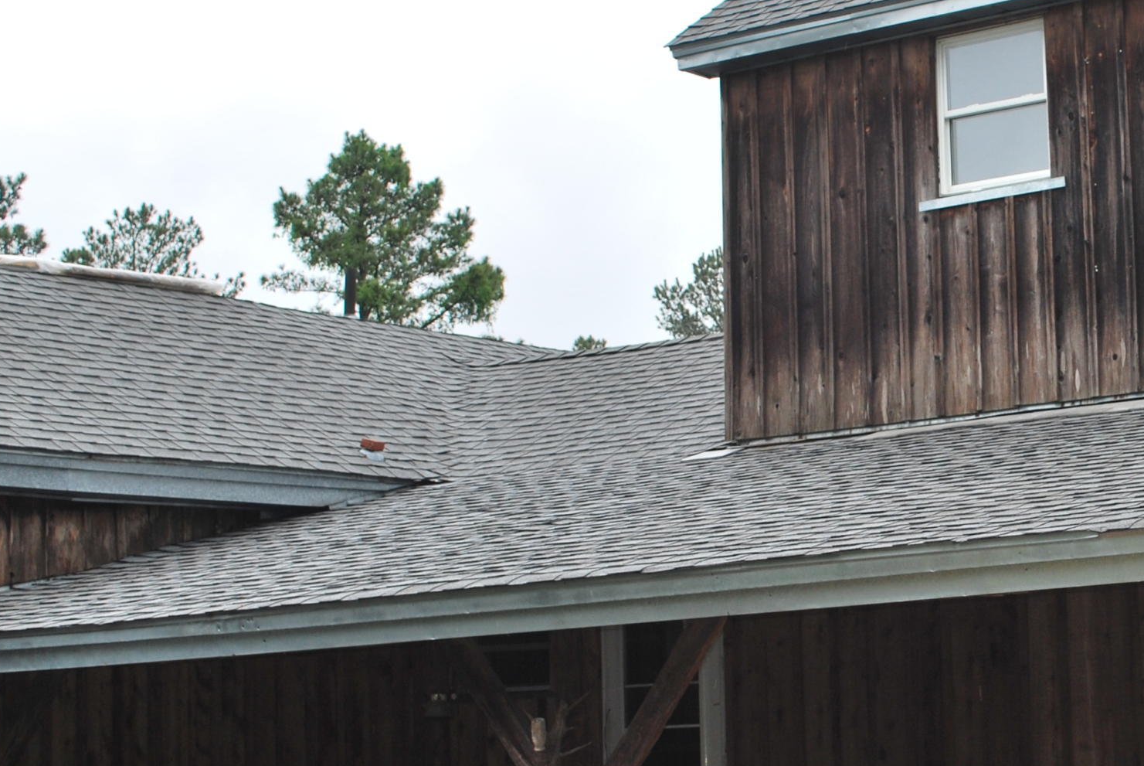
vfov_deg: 17.3
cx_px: 1036
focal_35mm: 79
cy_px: 424
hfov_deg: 24.9
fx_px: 2513
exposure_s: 1/200
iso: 100
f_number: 6.3
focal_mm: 26
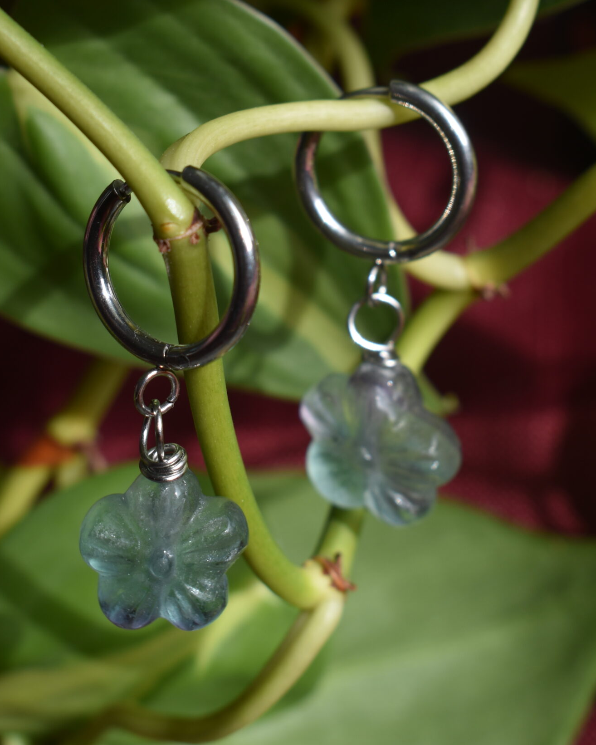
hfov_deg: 19.4
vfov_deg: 24.1
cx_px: 347
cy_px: 281
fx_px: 1742
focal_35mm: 79
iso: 100
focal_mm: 36
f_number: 8
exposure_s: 1/100
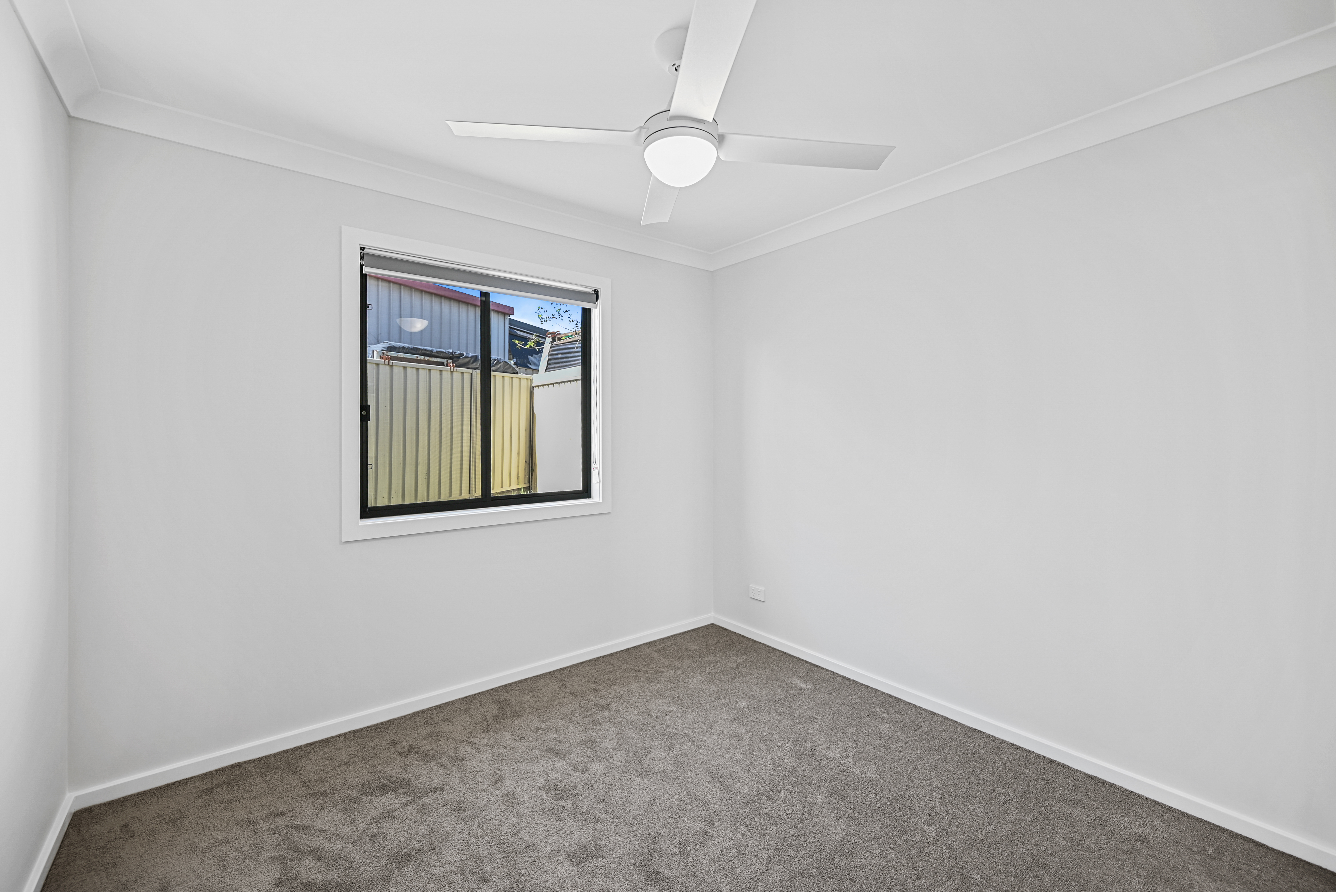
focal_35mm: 14
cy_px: 446
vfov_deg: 81.3
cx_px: 668
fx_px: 520
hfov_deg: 104.2
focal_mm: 14
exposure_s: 1/10
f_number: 4
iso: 100
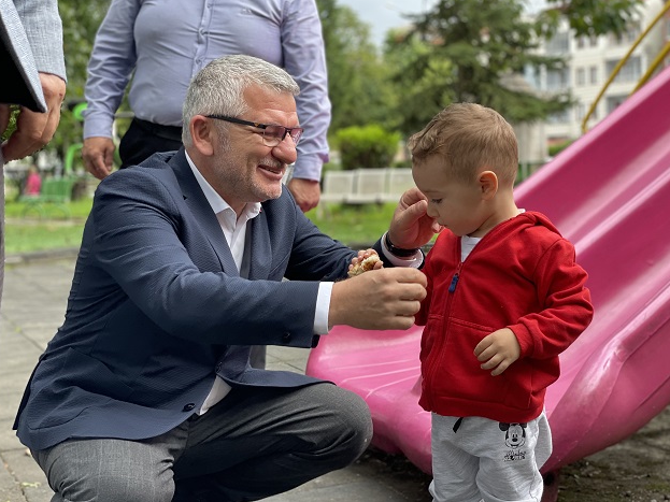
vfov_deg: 27.5
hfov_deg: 36.2
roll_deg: +1.4
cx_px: 332
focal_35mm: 53
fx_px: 1026
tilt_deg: -2.3
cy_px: 248
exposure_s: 1/122
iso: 32
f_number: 2
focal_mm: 6
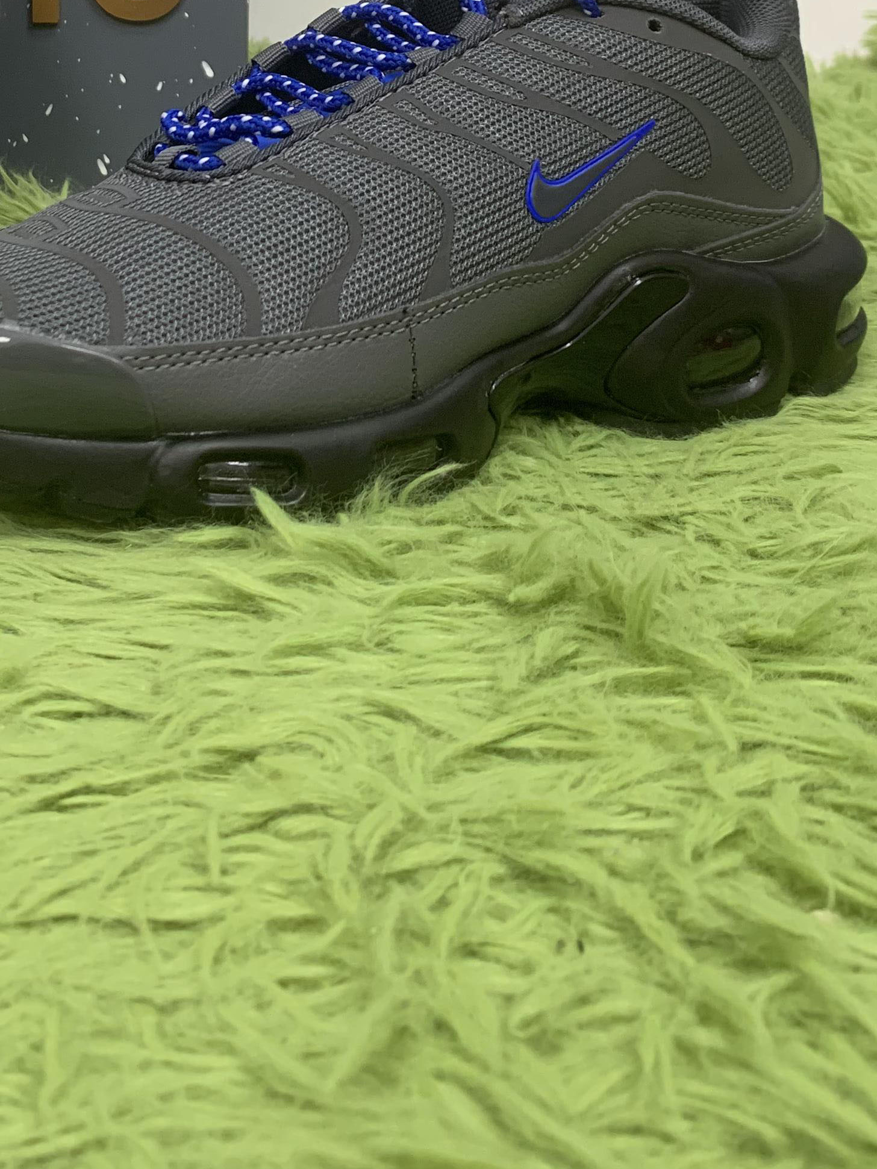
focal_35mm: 54
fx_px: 1824
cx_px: 332
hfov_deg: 27.0
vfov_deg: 32.6
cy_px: -7
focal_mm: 4.25
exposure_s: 1/60
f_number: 1.8
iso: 100
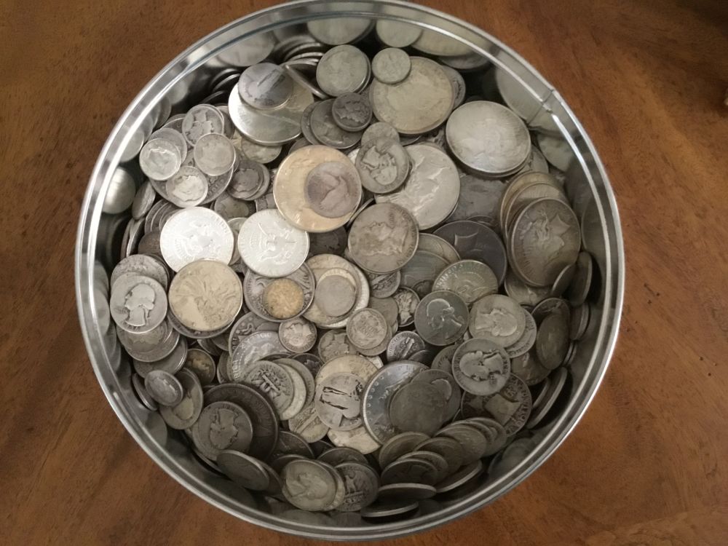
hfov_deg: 58.4
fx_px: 652
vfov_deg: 45.4
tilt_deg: -83.4
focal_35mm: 31
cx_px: 364
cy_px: 273
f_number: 2.4
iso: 320
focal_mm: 3.3
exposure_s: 1/15
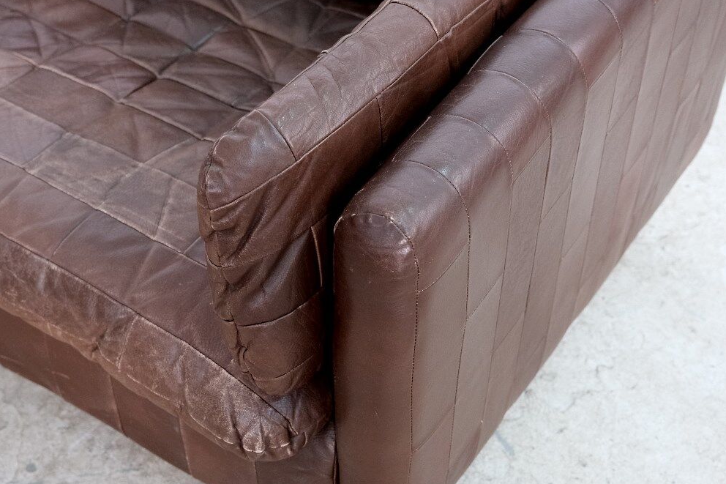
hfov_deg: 33.9
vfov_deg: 22.9
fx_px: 1190
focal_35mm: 59
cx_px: 299
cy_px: 307
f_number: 4
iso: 2500
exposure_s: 1/45
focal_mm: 30.8
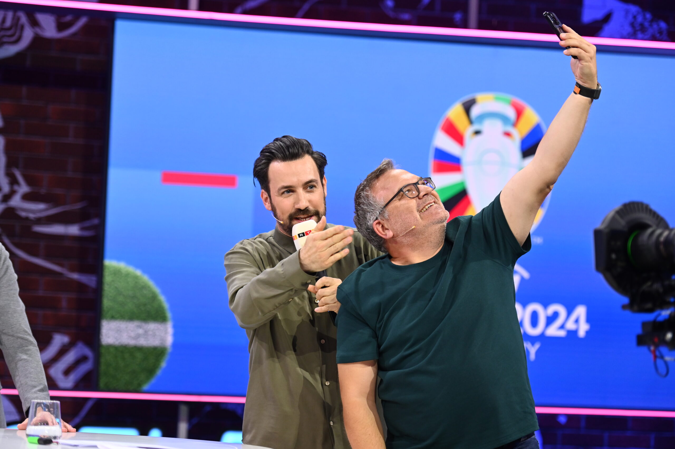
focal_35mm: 116
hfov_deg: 17.7
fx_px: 2173
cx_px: 338
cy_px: 224
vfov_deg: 11.8
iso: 2000
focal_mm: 116
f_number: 2.8
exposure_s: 1/640
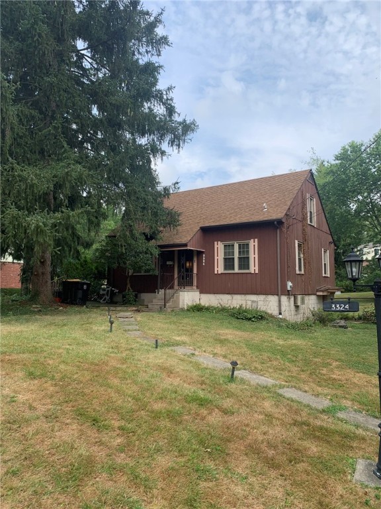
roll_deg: -0.9
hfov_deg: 53.1
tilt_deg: +6.5
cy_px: 254
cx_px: 190
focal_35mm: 26
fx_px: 382
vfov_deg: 67.3
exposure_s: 1/1406
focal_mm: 4.25
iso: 25
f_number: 1.8
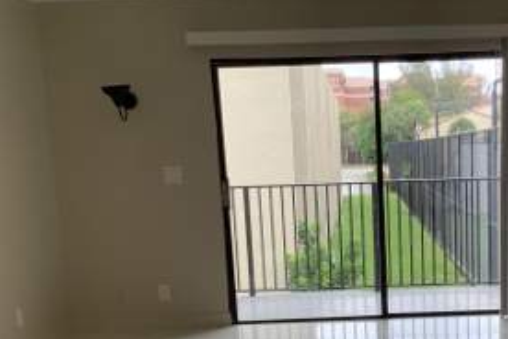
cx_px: 379
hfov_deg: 34.9
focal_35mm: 56
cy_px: 297
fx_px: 790
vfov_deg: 23.6
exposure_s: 1/120
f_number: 2.4
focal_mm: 3.3
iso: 40
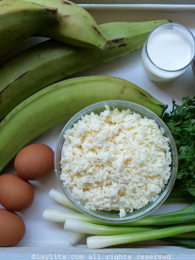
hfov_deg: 30.3
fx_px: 361
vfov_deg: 39.7
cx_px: 98
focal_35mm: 48
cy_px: 130
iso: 1600
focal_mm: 24
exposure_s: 1/60
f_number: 9
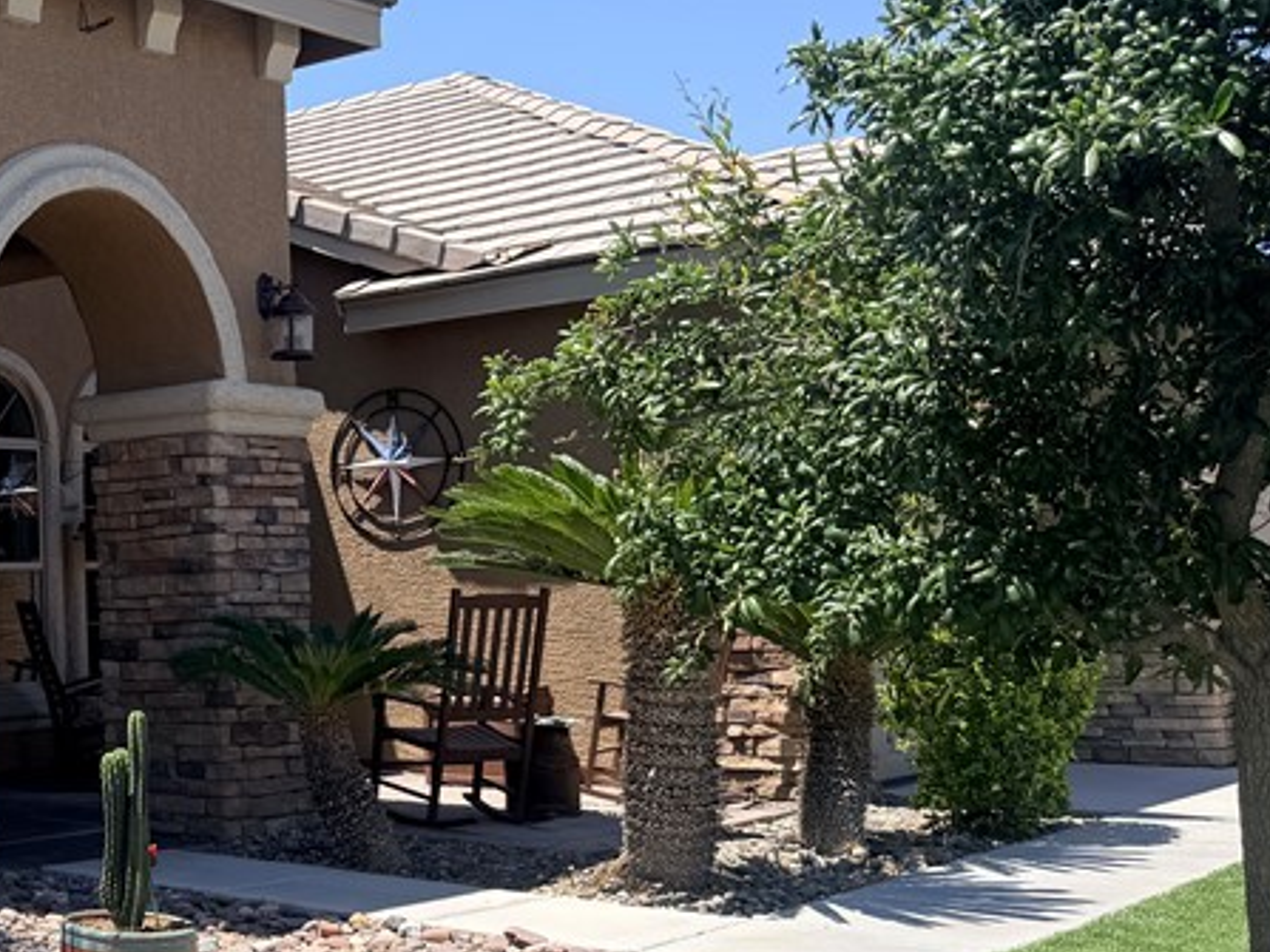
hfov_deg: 30.7
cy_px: 523
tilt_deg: -0.1
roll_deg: +2.0
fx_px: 2017
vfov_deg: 26.5
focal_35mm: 55
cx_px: -173
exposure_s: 1/3021
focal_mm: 6.76
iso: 80
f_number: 1.78
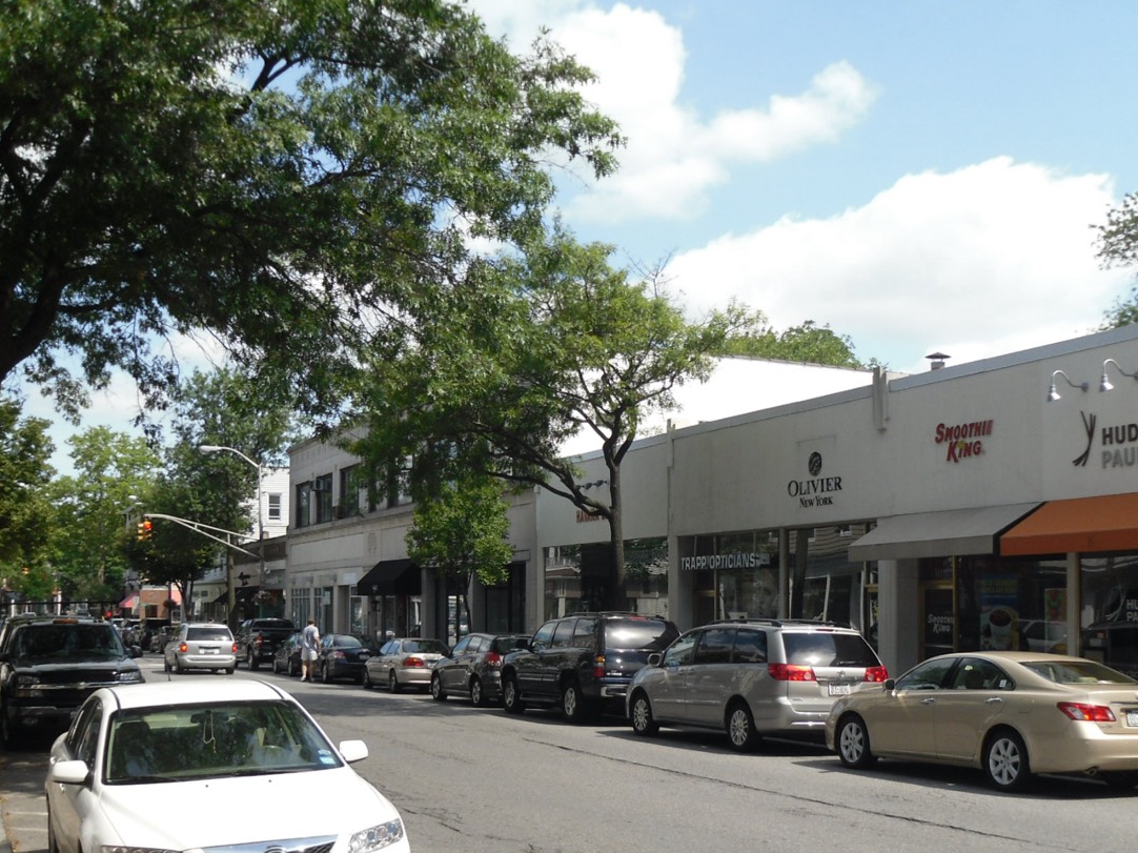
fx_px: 1446
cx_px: 535
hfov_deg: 42.9
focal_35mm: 44
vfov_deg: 32.7
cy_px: 539
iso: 80
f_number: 8.1
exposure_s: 1/90
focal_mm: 6
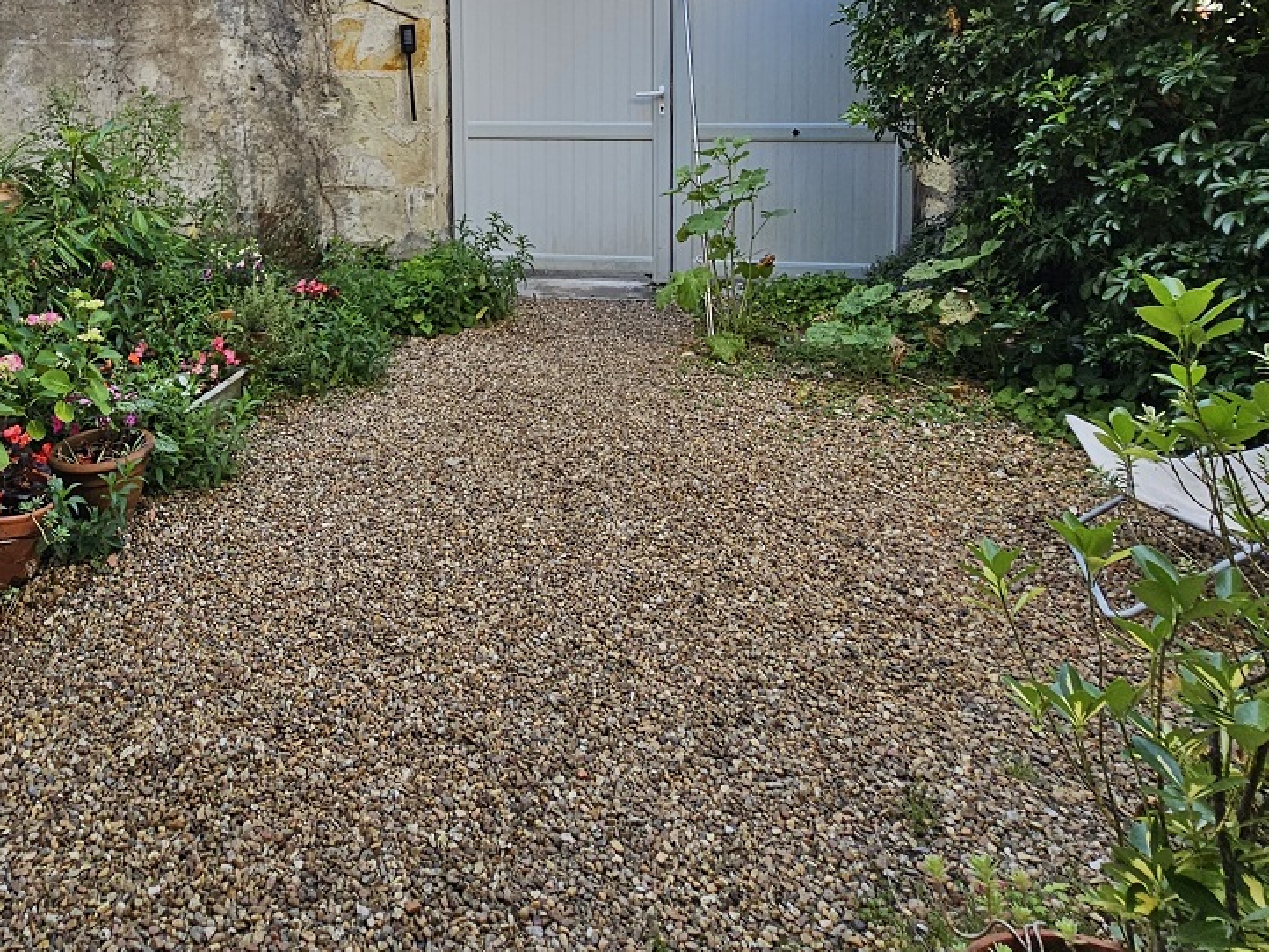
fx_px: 990
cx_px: 374
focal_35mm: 27
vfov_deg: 45.6
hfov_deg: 62.8
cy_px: 62
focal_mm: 2.2
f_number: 2.2
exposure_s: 1/257
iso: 50
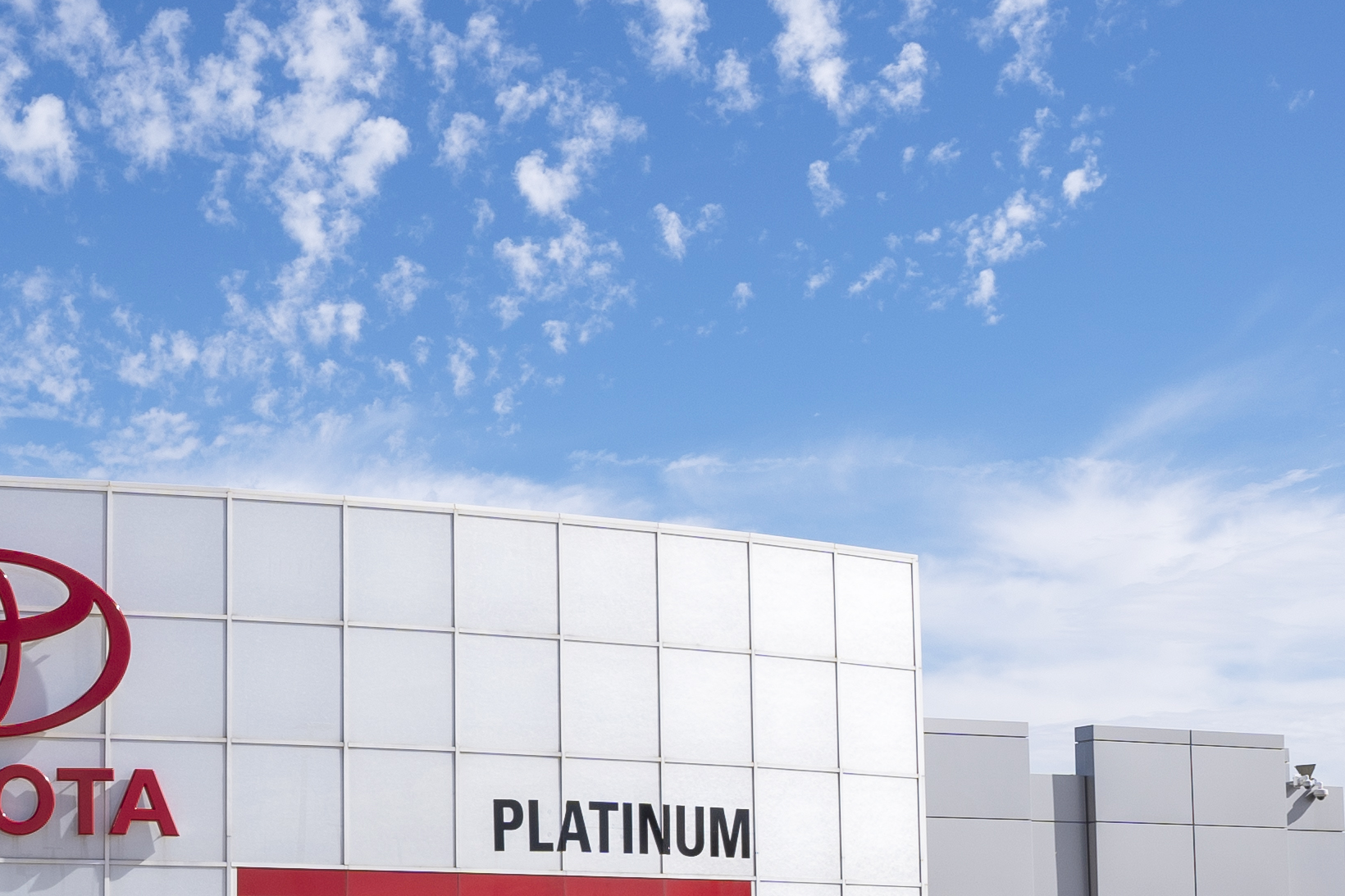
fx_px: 2241
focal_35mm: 60
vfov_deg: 22.2
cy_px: 772
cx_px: 95
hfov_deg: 31.6
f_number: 8
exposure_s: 1/400
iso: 100
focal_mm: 17
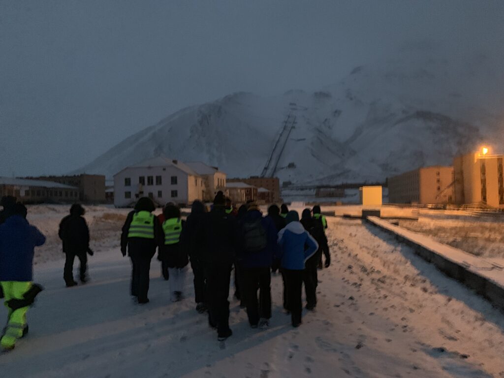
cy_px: 189
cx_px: 252
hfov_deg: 67.3
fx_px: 379
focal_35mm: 26
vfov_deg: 53.1
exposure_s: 1/14
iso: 800
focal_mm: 4.25
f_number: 1.8
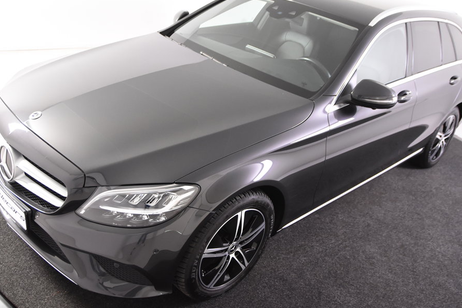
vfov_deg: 35.1
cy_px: 145
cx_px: 232
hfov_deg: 50.7
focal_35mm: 38
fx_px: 488
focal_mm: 22
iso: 1600
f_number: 3.2
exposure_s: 1/40
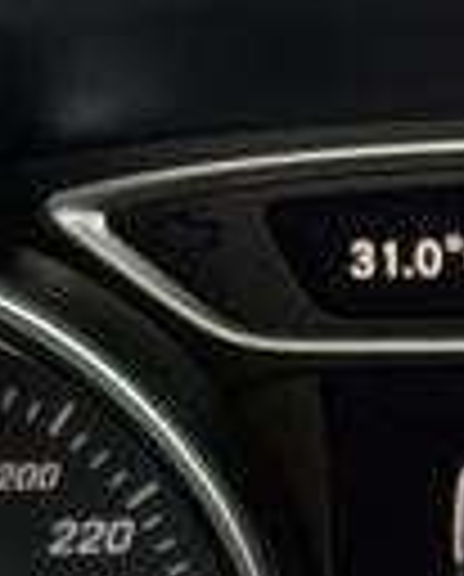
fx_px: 4071
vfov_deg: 8.0
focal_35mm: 238
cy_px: 668
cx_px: 671
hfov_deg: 6.4
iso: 125
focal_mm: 6.76
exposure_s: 1/193
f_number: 1.78
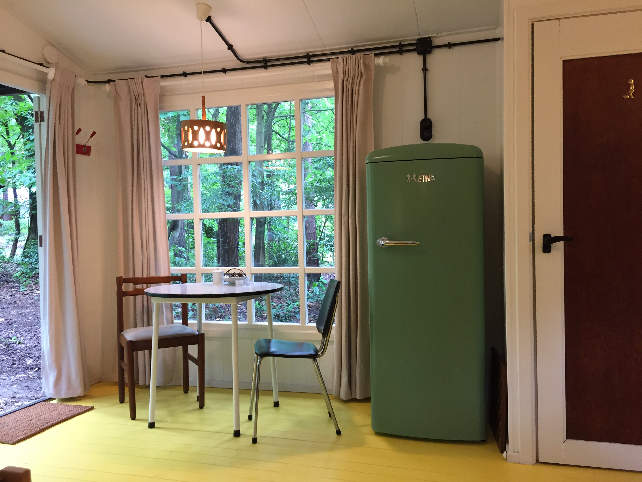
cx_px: 321
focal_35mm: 29
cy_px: 241
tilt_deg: -1.2
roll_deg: +0.6
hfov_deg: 61.7
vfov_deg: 48.2
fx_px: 538
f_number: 2.2
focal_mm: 4.15
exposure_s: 1/33
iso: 125
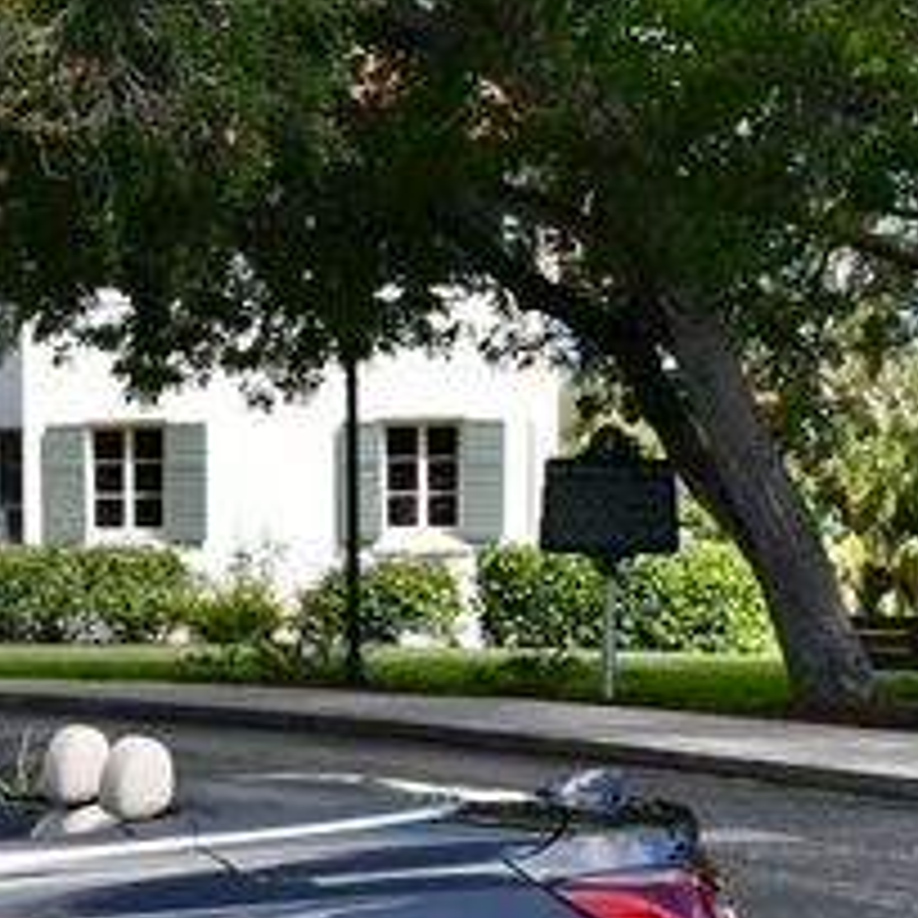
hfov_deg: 12.9
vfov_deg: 13.6
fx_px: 3840
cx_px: -436
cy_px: 706
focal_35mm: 128
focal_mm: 24
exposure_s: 1/250
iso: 200
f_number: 8
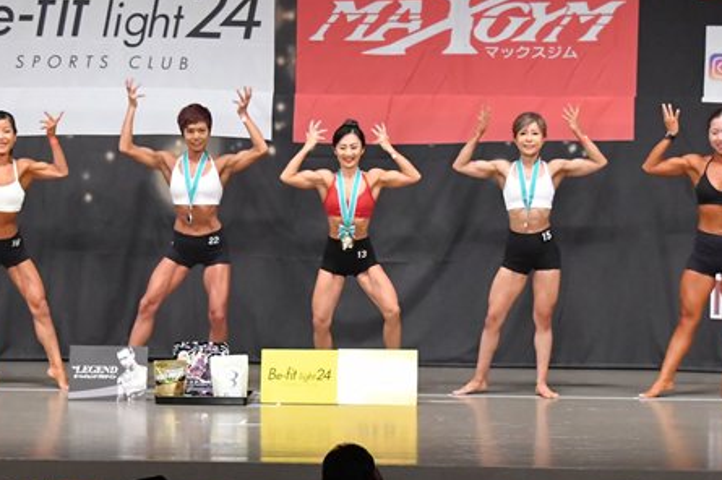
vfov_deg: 8.5
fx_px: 3247
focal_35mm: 162
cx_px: 307
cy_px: 271
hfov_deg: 12.7
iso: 6400
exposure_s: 1/400
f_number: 5.6
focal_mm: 62
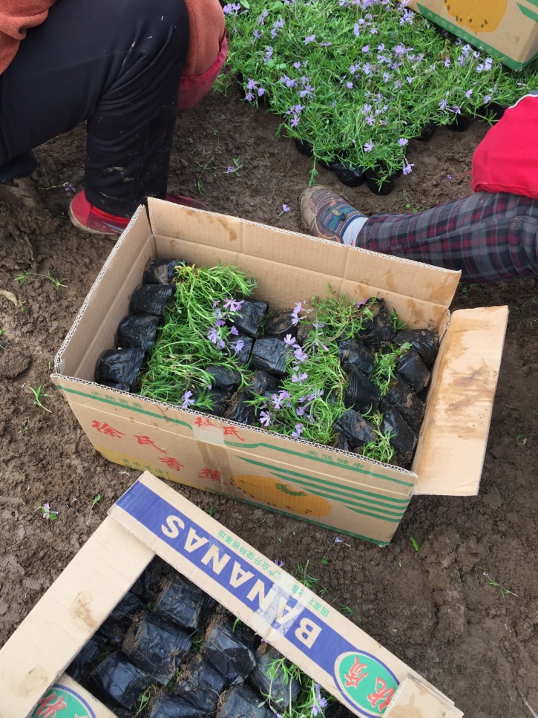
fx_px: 663
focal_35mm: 32
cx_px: 251
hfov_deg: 44.1
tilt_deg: -61.4
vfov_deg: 56.8
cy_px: 351
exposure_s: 1/341
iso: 32
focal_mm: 4.15
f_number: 2.2
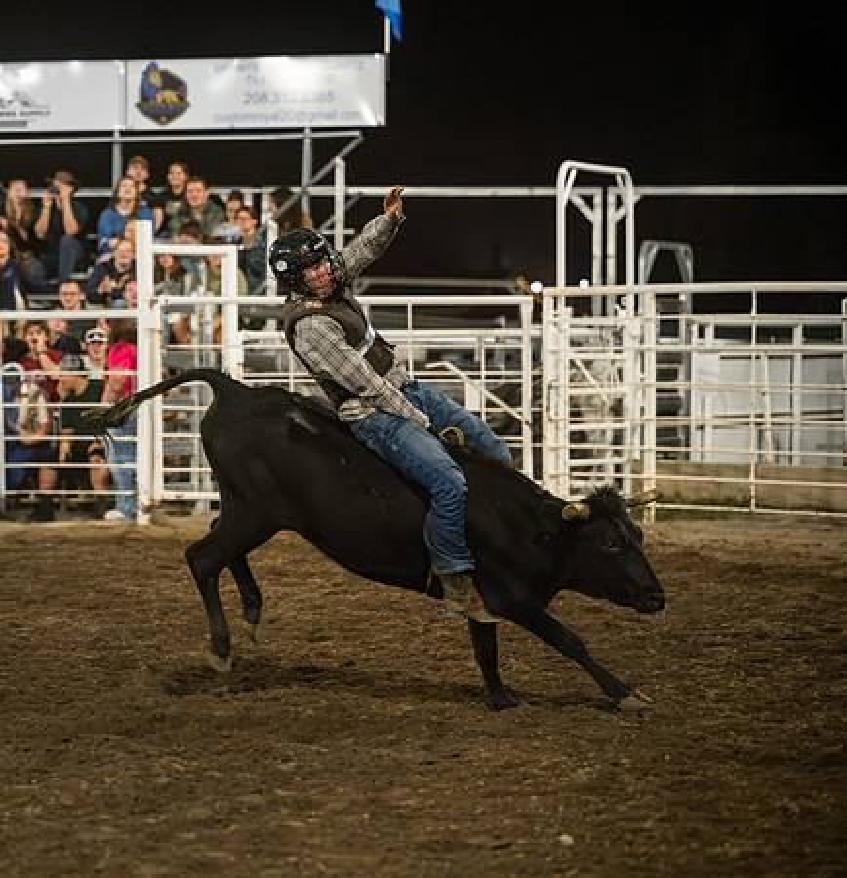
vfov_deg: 10.5
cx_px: 187
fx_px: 4763
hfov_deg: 10.1
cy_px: 439
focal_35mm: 169
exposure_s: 1/500
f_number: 3.2
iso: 3200
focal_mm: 130
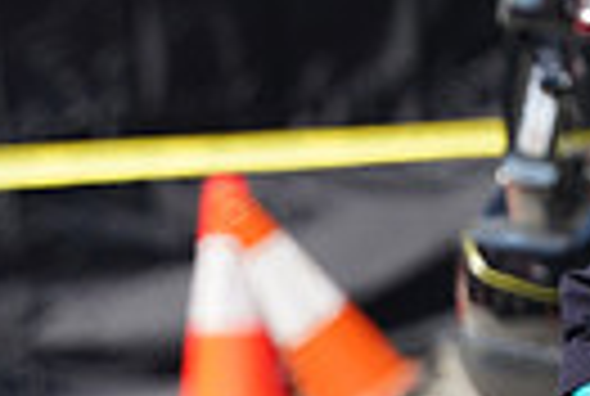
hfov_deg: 0.6
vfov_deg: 0.4
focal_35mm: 3714
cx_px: -90
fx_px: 61007
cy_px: 560
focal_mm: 840
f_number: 5.6
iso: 640
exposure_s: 1/1600
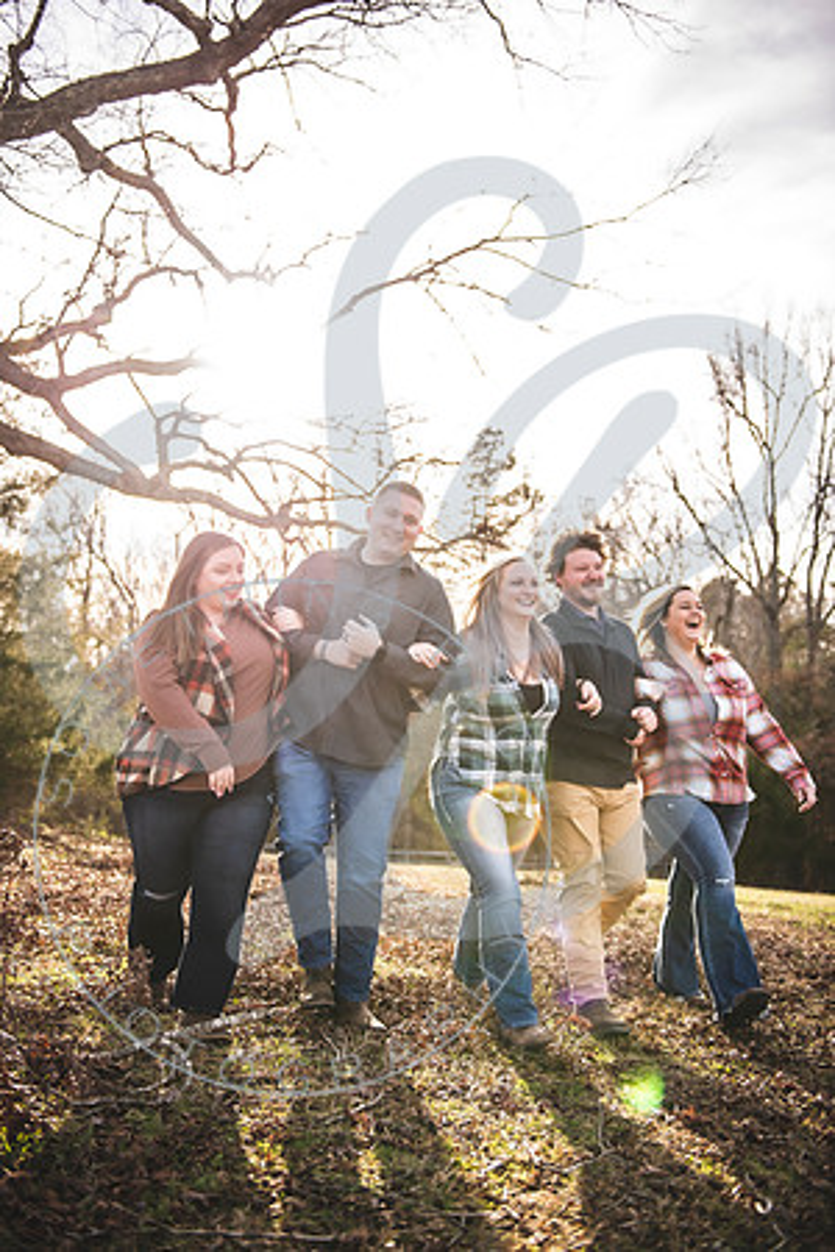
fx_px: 1183
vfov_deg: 55.8
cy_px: 626
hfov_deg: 38.9
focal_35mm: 34
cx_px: 418
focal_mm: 34
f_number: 2.8
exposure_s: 1/500
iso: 100
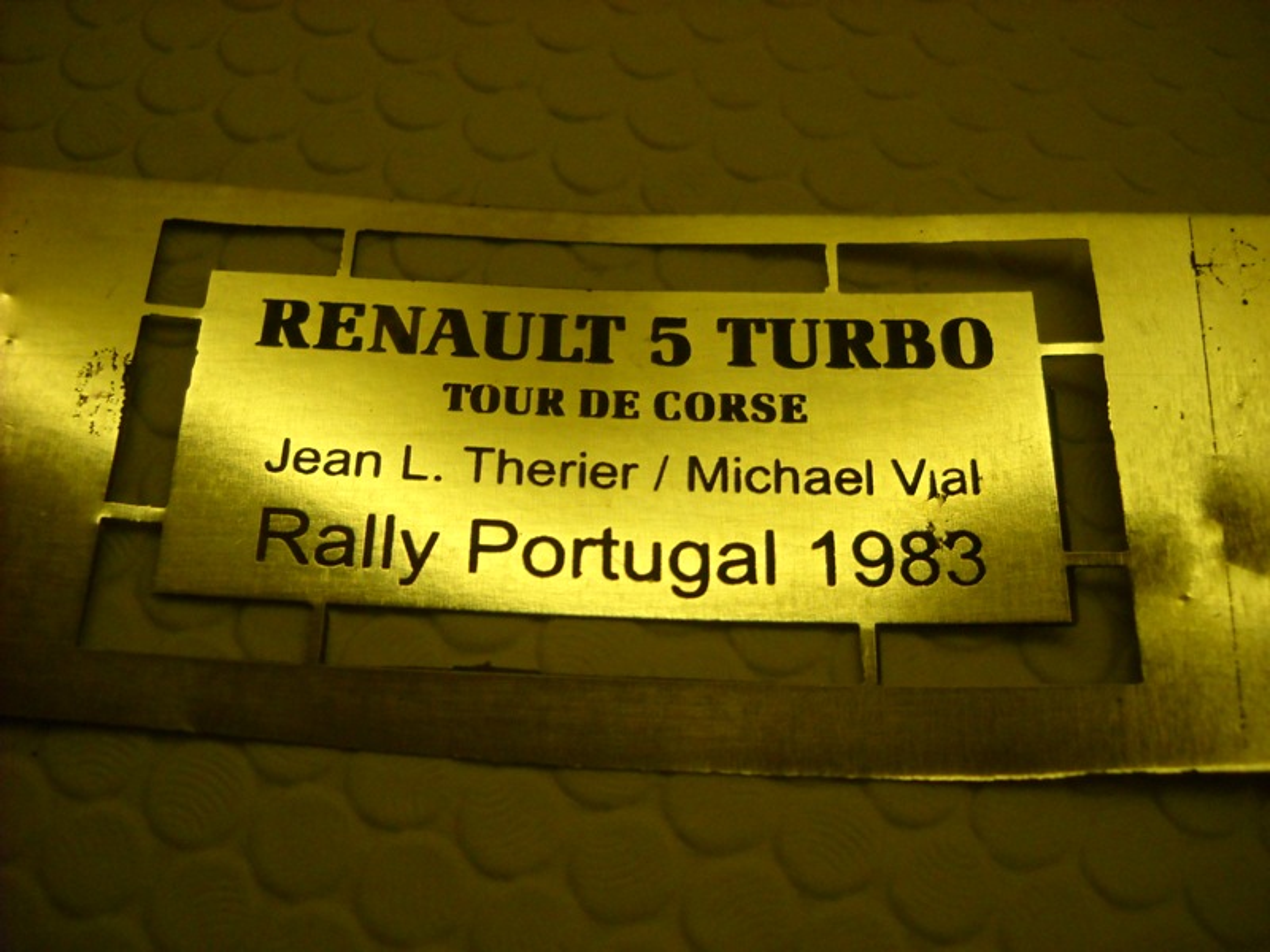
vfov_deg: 35.1
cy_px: 476
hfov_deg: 45.8
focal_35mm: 41
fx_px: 1504
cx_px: 635
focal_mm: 6.72
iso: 270
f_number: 3.1
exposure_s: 1/60
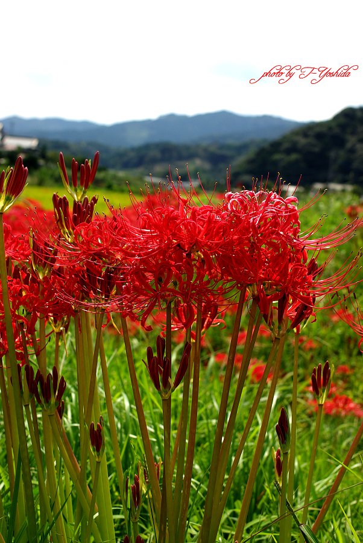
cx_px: 182
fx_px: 792
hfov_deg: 25.8
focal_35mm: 52
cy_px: 272
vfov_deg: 37.8
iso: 100
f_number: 8
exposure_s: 1/250
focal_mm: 35
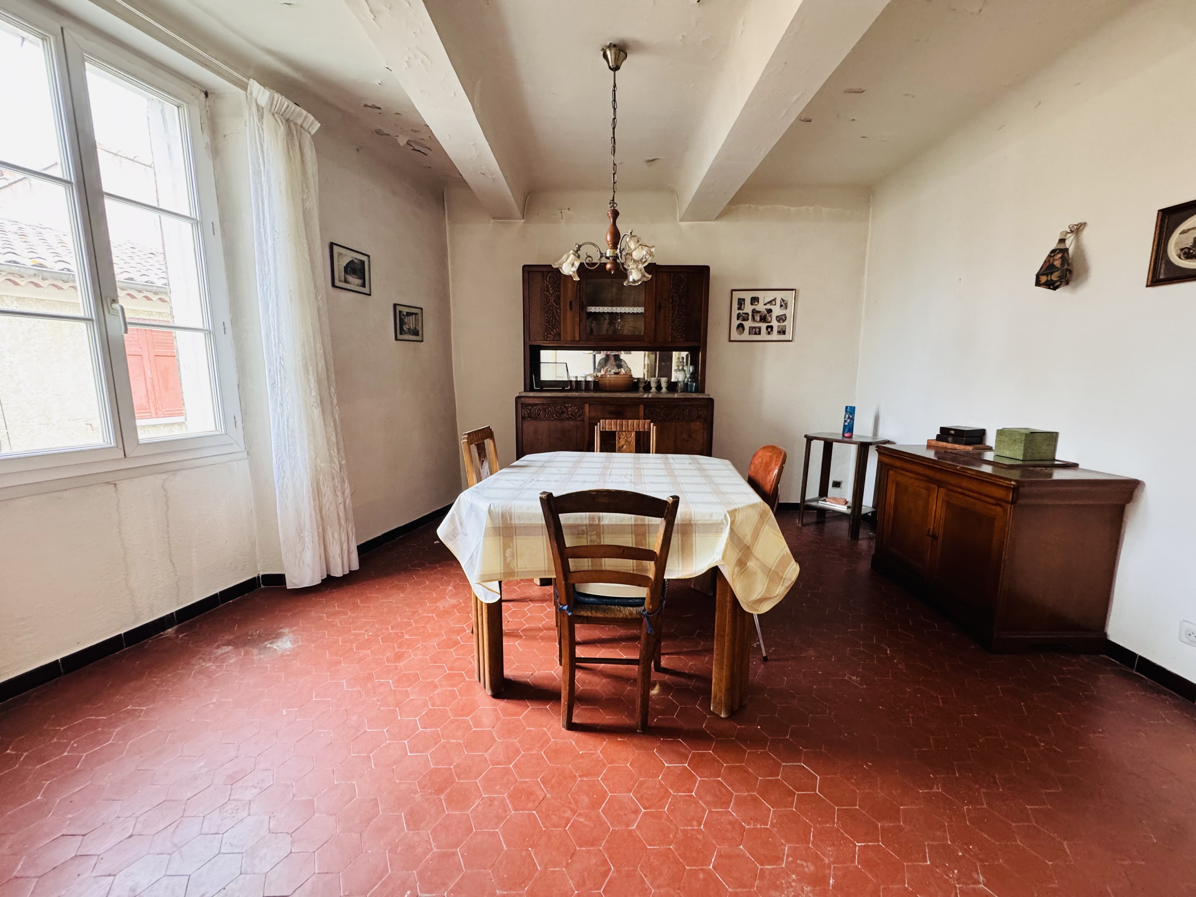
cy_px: 448
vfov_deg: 85.7
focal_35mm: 14
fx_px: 484
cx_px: 598
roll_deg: +0.9
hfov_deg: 102.1
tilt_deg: -8.2
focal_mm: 2.22
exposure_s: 1/50
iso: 400
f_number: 2.2
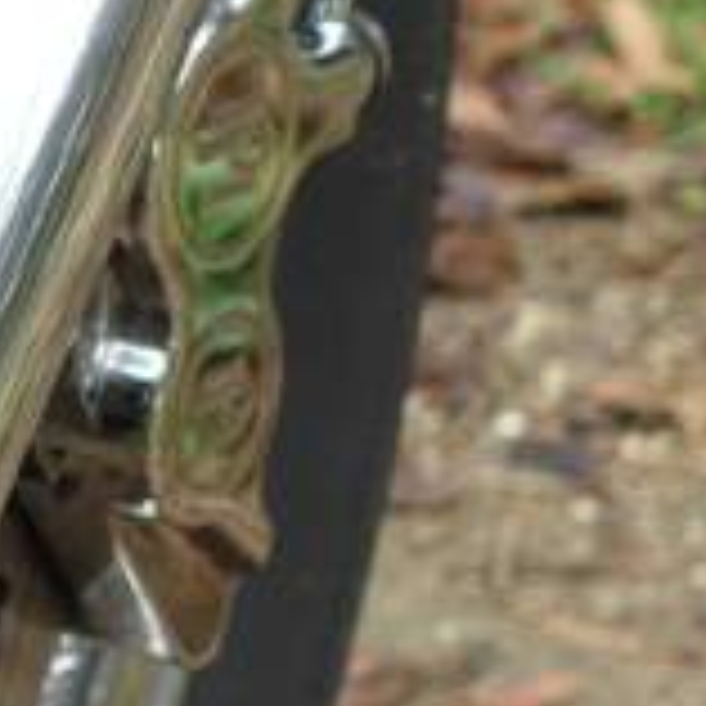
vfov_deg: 7.0
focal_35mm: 250
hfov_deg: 6.6
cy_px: 310
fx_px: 5769
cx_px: -1115
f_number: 3.2
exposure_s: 1/80
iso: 125
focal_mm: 14.7
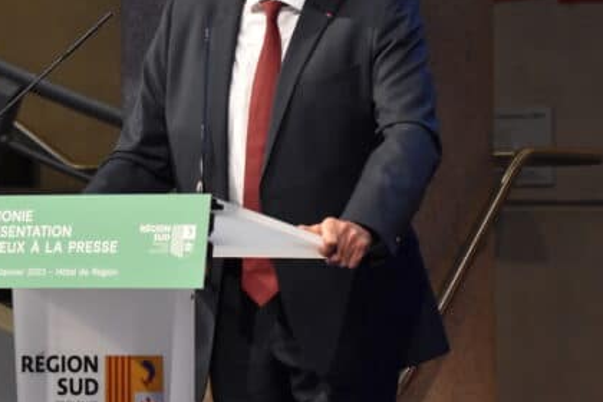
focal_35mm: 233
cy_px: 85
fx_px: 3901
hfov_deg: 8.8
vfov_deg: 5.9
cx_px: 235
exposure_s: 1/250
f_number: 5.3
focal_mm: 85
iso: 3200
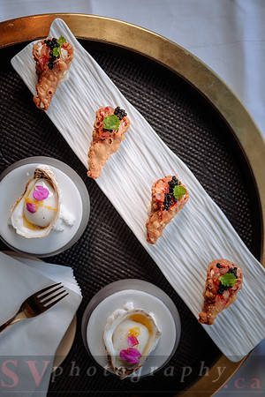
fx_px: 508
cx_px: 132
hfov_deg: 29.2
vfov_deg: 42.7
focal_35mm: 46
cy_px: 198
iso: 100
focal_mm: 46
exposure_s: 1/160
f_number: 4
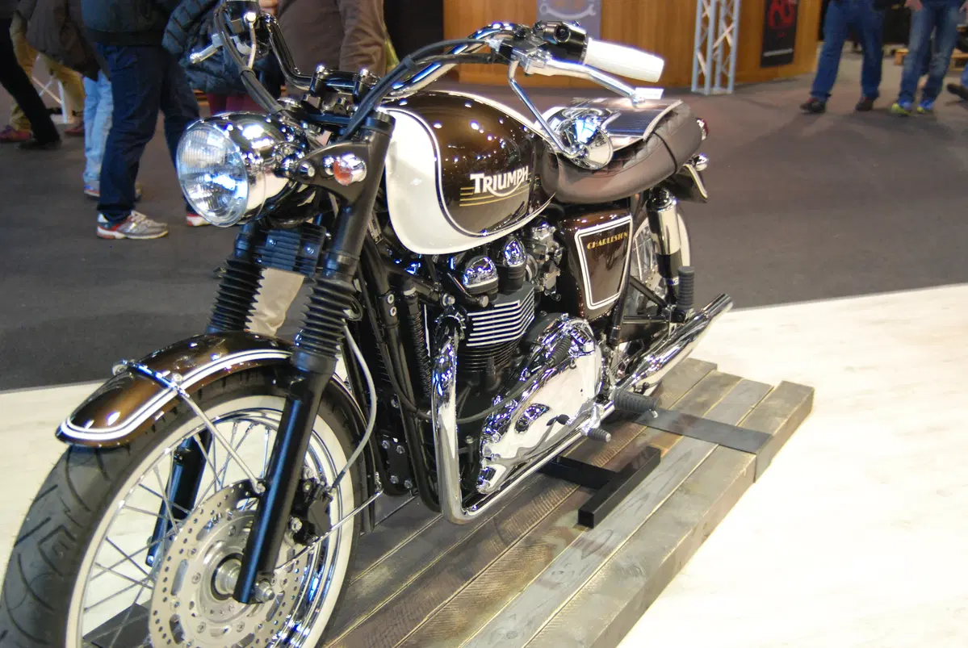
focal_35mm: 39
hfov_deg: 49.5
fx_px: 1050
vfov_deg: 34.3
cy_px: 324
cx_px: 484
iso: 1000
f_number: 2.8
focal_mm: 26
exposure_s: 1/250
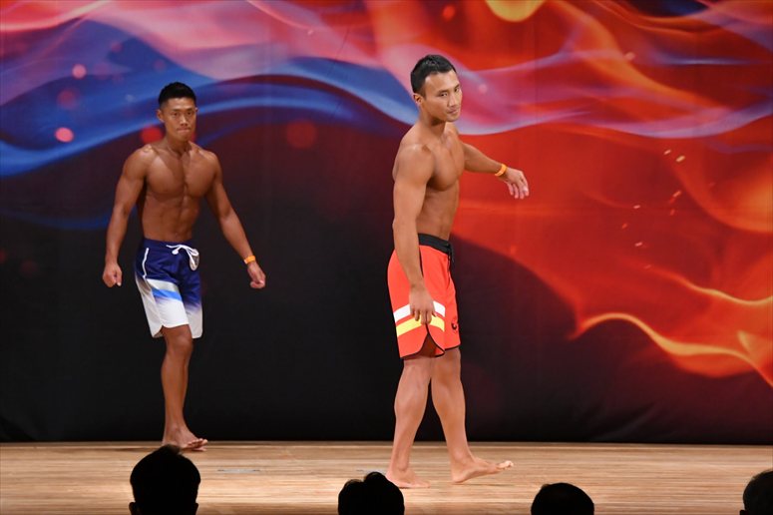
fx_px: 5151
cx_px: 386
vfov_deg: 5.7
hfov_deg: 8.6
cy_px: 258
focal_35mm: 240
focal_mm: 160
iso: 3200
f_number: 5.6
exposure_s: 1/400
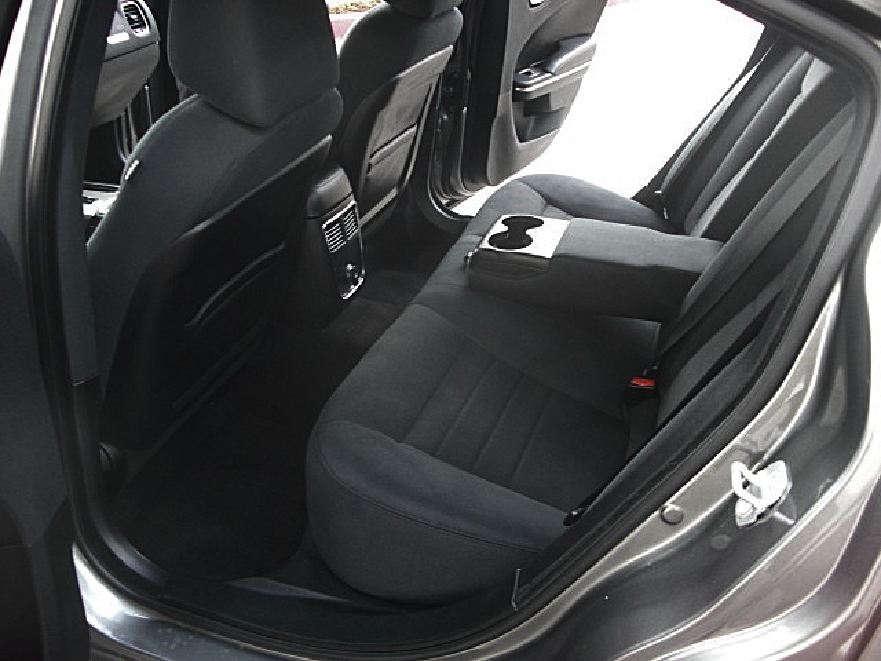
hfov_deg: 51.4
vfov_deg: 39.7
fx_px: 916
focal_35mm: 36
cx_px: 440
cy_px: 330
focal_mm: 6.3
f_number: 2.8
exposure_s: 1/80
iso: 200
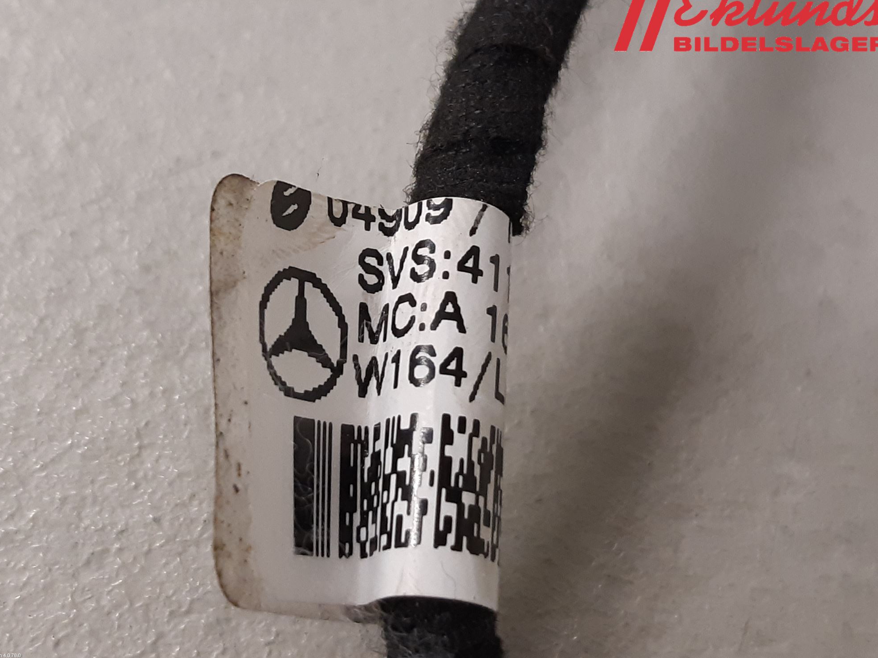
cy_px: 318
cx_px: 431
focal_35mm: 27
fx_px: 685
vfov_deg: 51.3
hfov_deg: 65.3
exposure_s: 1/50
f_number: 1.7
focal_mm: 3.93
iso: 160
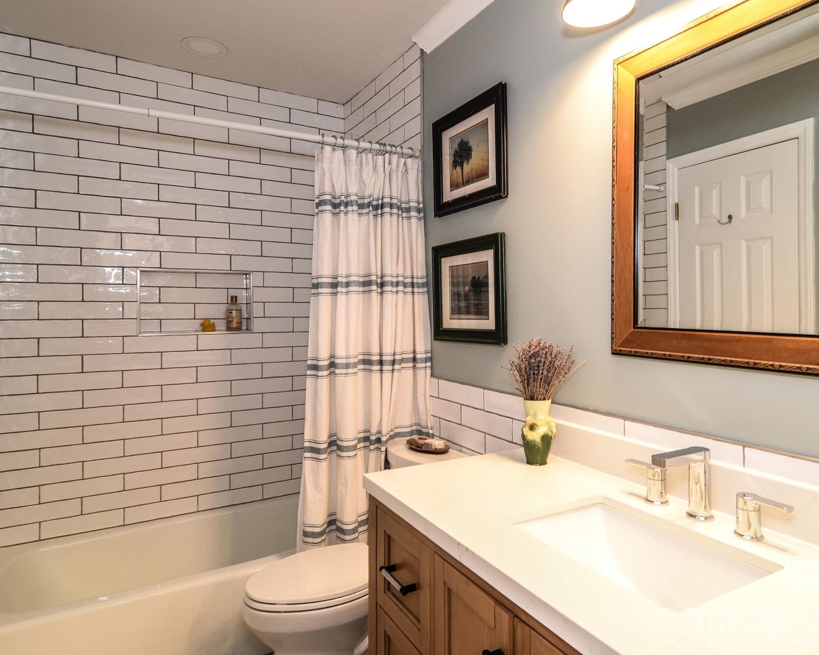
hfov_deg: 77.5
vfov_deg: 65.5
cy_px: 320
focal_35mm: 21
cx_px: 442
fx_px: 509
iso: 400
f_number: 6.7
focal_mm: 12
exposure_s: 1/6
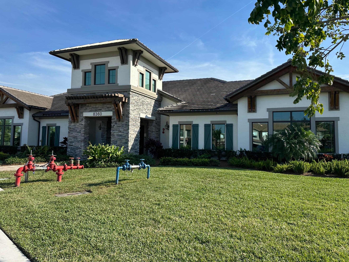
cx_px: 183
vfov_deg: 53.0
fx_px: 262
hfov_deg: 67.3
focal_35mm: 26
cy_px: 122
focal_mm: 6.86
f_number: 1.78
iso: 80
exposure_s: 1/2967
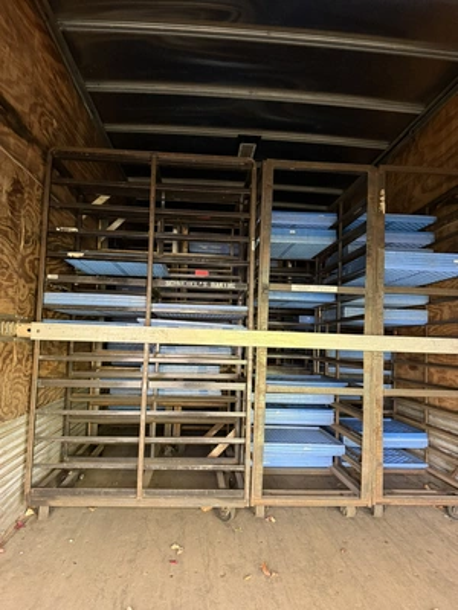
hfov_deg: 56.8
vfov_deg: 71.6
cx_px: 229
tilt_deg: +5.4
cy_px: 305
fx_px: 423
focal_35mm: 24
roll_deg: -1.0
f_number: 1.78
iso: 800
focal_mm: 6.76
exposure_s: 1/53
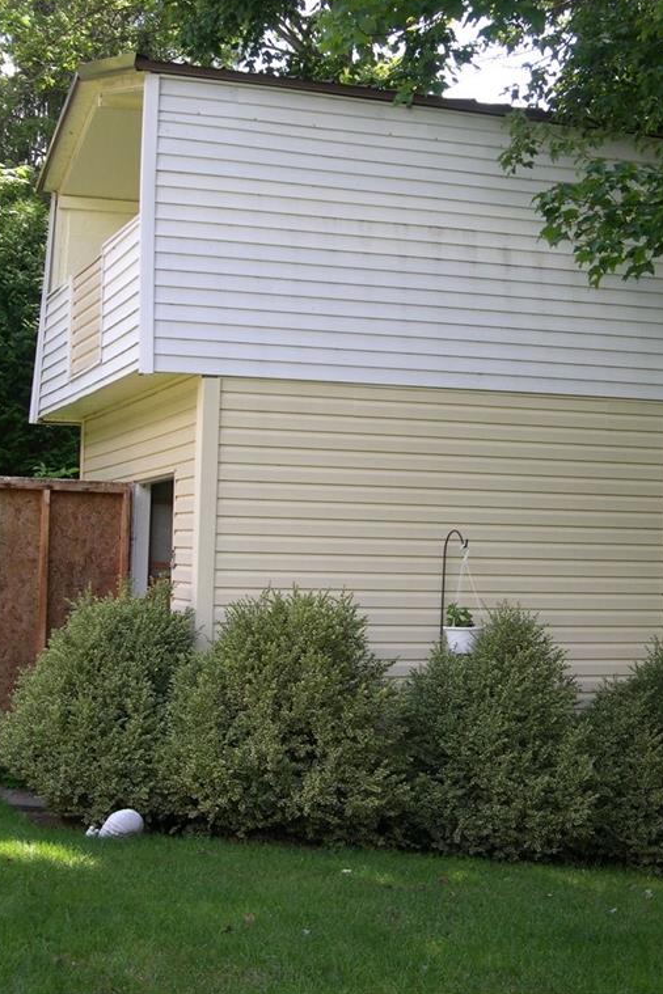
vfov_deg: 33.4
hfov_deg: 22.6
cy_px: 494
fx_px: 1657
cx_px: 364
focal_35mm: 60
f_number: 3.4
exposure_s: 1/143
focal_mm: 12.2
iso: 100
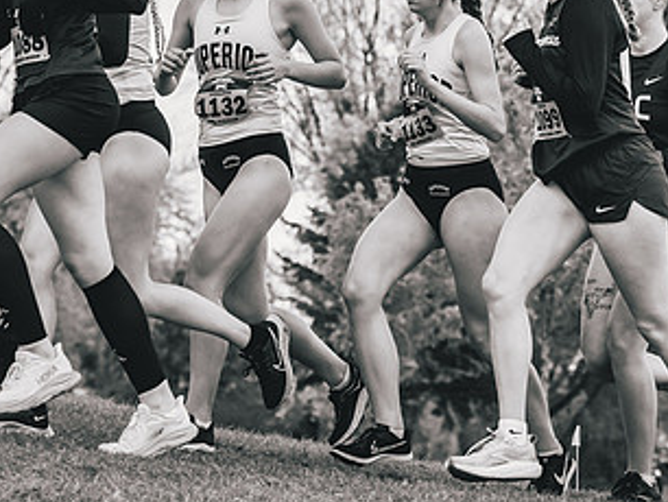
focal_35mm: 213
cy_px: 150
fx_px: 4114
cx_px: 349
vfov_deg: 7.0
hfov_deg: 9.3
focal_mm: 117
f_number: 6.3
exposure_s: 1/800
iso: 400
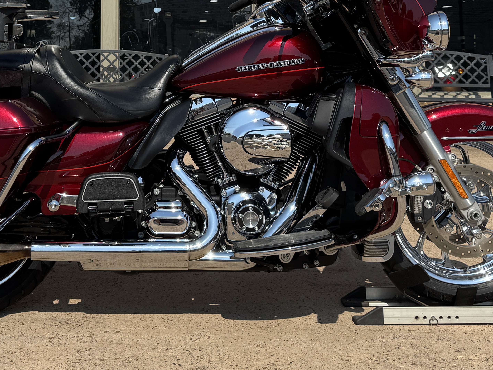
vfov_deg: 28.6
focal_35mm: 48
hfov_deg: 39.2
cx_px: 168
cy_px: 10
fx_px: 684
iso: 80
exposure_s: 1/4310
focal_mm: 6.76
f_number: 1.78
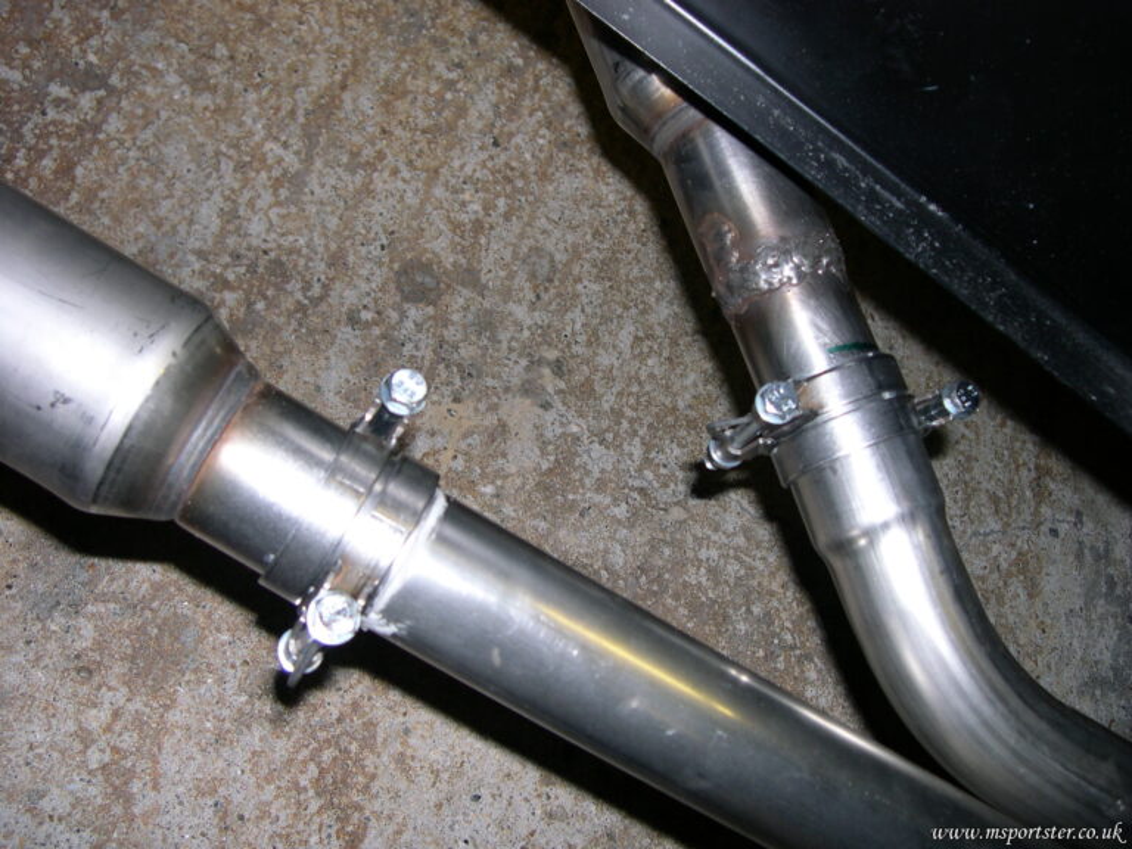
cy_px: 424
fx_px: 1243
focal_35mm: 38
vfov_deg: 37.7
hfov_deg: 49.0
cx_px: 566
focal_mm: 8
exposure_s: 1/60
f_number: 2.8
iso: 100
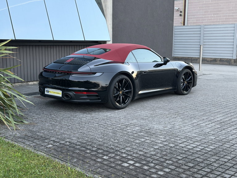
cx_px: 118
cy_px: 89
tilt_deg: -8.5
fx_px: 329
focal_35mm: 48
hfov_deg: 39.7
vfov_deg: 30.3
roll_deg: -0.7
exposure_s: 1/60
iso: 250
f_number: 1.78
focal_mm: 6.76
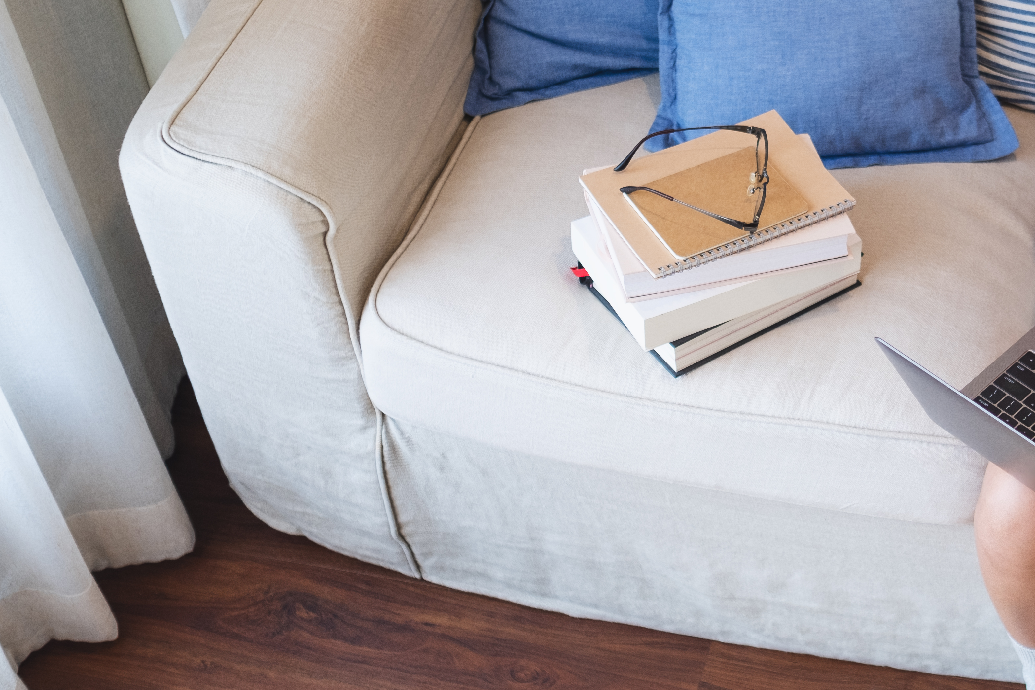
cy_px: 305
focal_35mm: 67
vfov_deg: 20.3
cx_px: 890
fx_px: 1926
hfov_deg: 29.1
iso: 200
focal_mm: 23
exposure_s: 1/80
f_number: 2
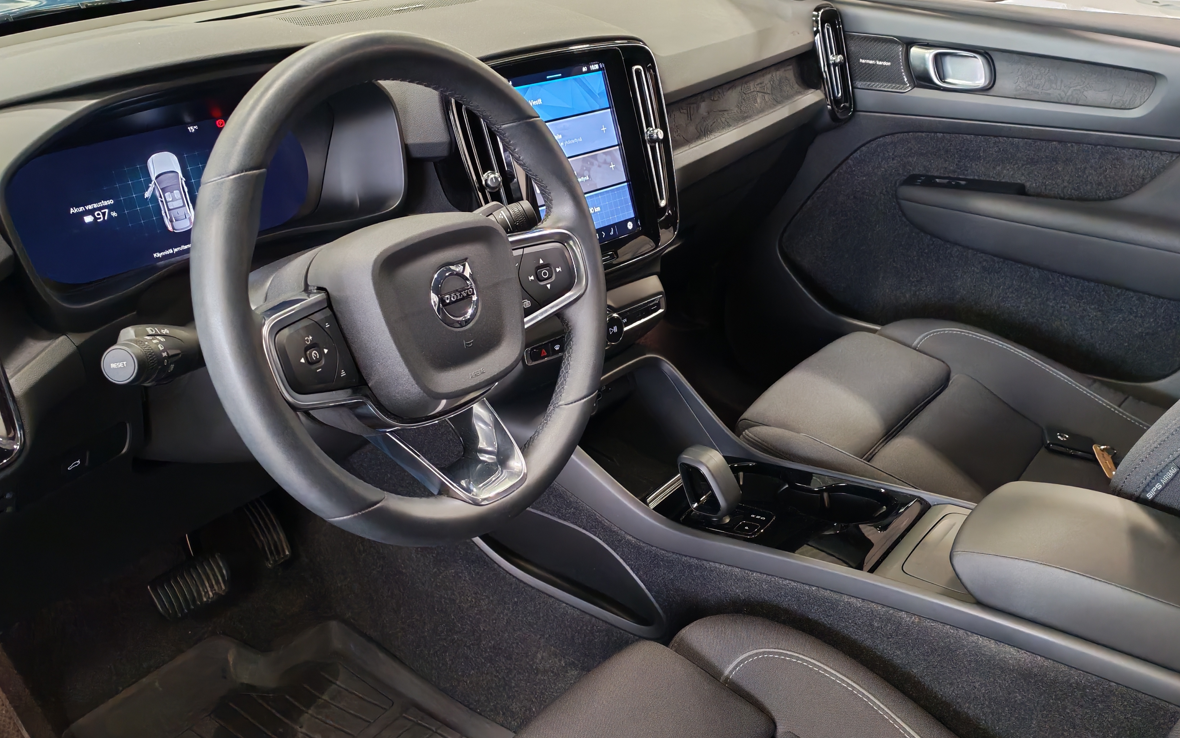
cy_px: 374
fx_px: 1126
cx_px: 590
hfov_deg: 55.3
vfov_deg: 36.3
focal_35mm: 35
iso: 1250
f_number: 1.9
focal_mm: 6.12
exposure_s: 1/100
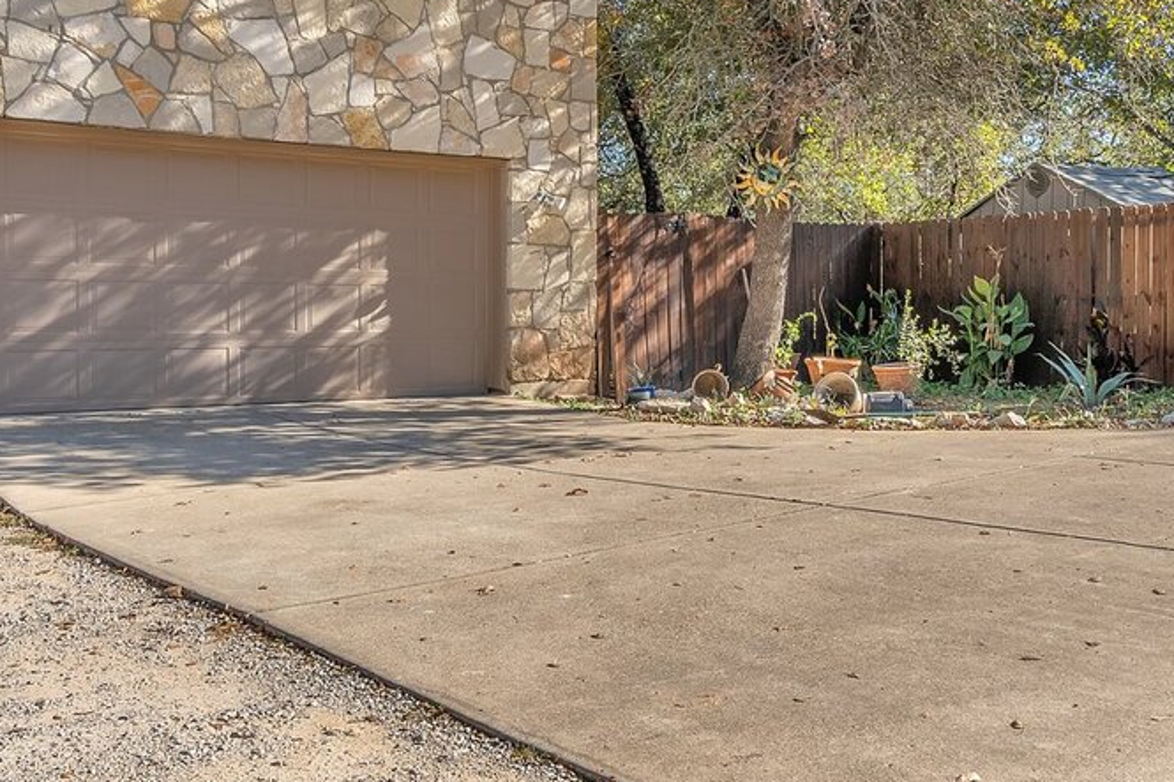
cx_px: 613
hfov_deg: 49.5
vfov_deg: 34.1
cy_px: 334
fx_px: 1271
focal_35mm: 39
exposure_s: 1/40
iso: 125
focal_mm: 16
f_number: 10
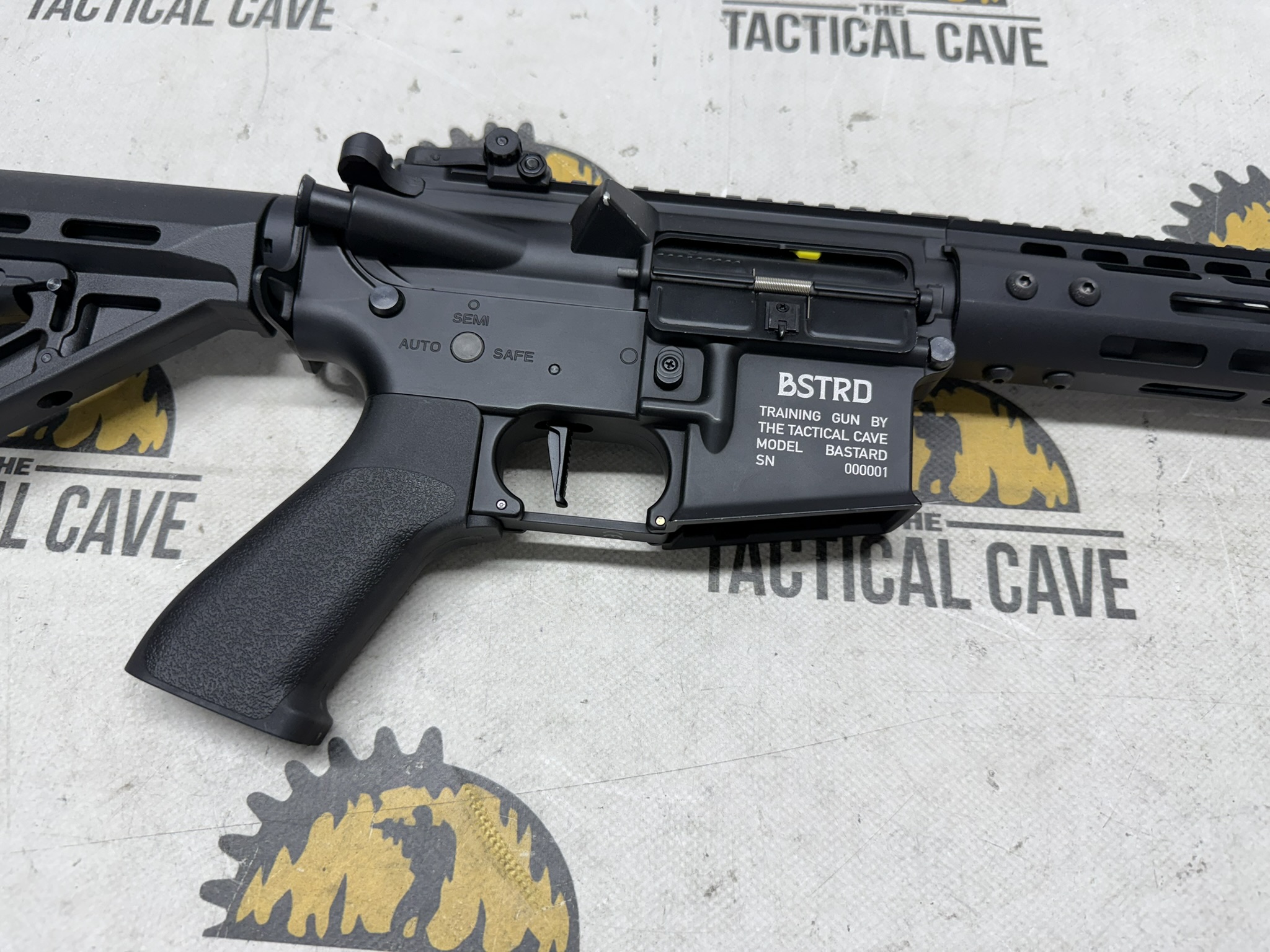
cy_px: 476
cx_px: 635
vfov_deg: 56.8
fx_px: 881
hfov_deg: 71.6
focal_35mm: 24
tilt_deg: -65.5
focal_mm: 6.76
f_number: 1.78
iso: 80
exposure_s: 1/100
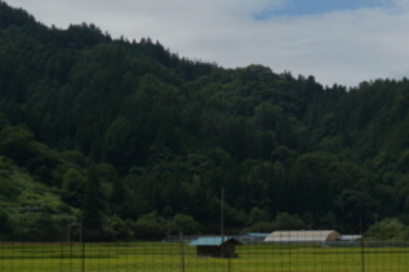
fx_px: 1114
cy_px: 50
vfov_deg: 13.8
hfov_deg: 20.6
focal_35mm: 98
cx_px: 312
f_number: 9
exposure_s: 1/500
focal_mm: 29
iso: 100
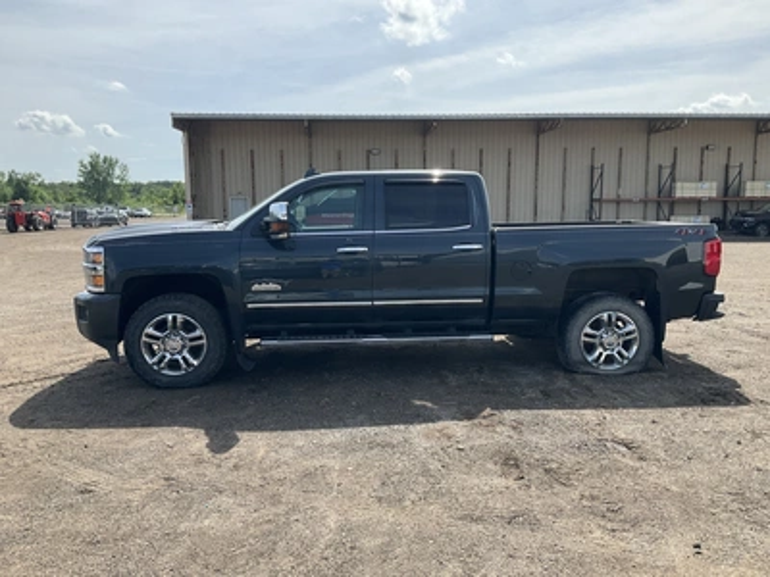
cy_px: 288
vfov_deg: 48.2
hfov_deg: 61.7
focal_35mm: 29
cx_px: 385
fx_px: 645
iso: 25
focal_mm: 3
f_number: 1.8
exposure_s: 1/1451
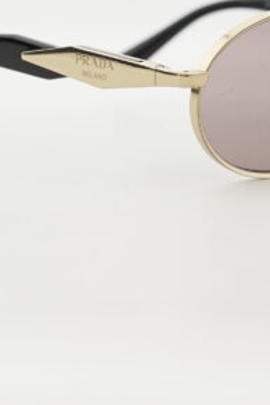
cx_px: 177
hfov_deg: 7.8
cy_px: 135
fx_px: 1971
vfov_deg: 11.7
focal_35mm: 175
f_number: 6.3
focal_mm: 50
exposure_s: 1/15
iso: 640
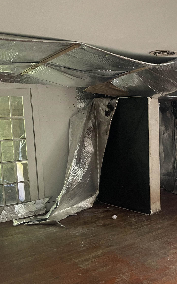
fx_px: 293
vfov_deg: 51.5
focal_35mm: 38
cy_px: 146
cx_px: 181
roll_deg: +2.4
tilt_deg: -7.2
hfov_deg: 30.9
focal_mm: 4.2
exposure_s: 1/60
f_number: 1.6
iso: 320
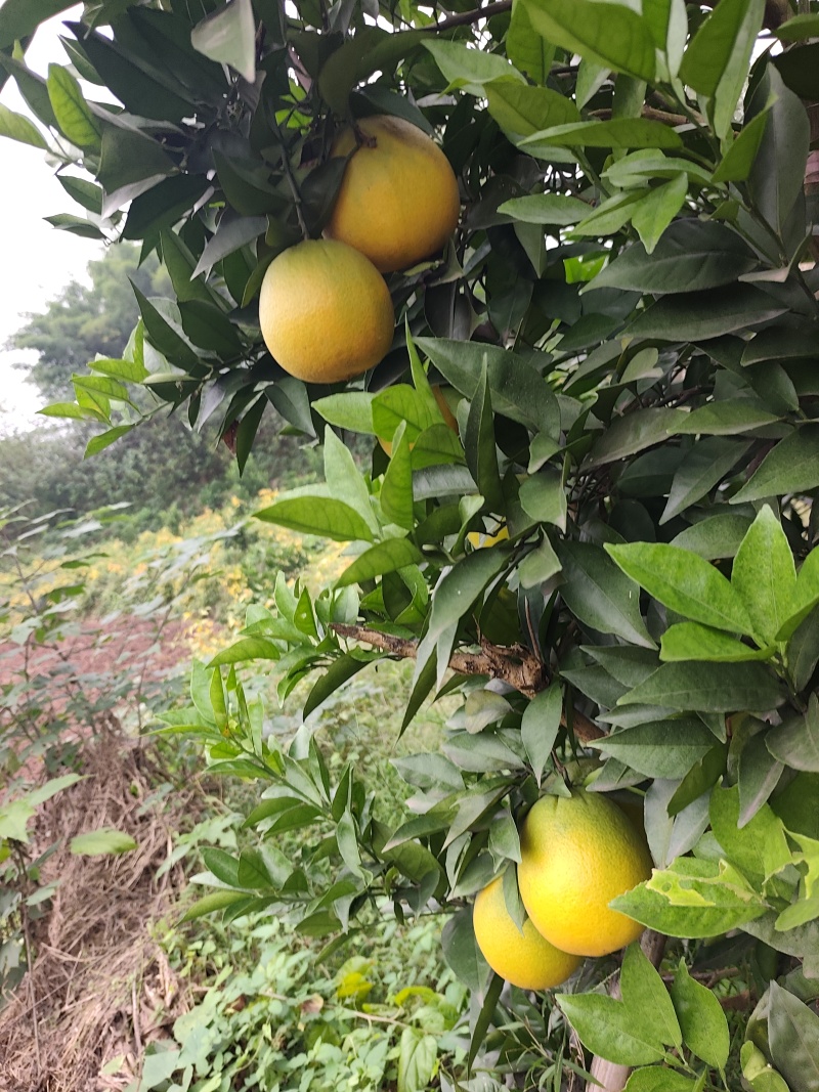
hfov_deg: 56.8
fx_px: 757
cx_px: 410
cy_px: 546
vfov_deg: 71.6
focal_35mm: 24
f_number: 1.6
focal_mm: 5.84
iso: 250
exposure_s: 1/100
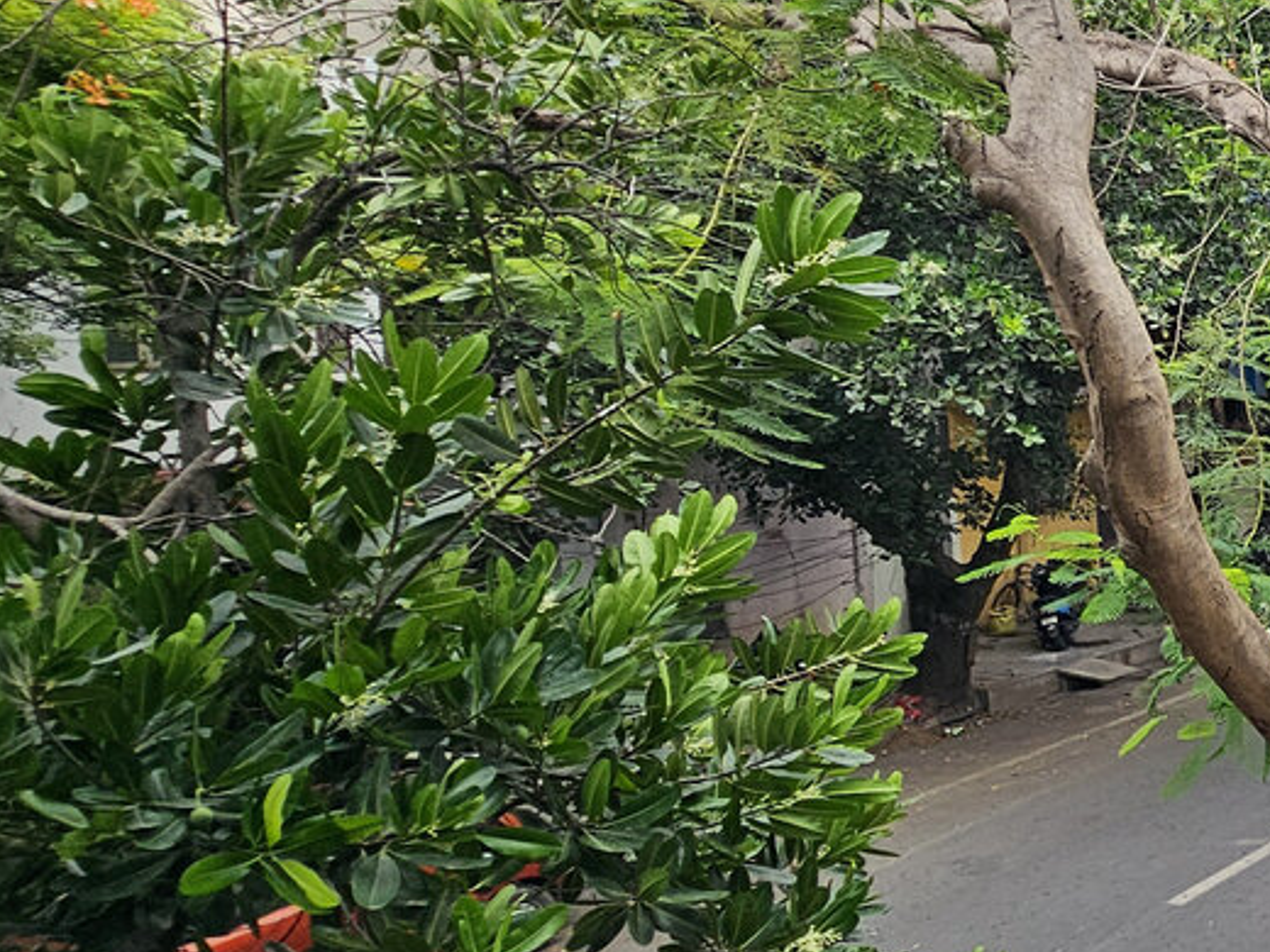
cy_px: 491
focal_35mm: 40
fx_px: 1468
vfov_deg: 36.0
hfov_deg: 33.3
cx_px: 1675
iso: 50
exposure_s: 1/420
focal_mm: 2.2
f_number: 2.2
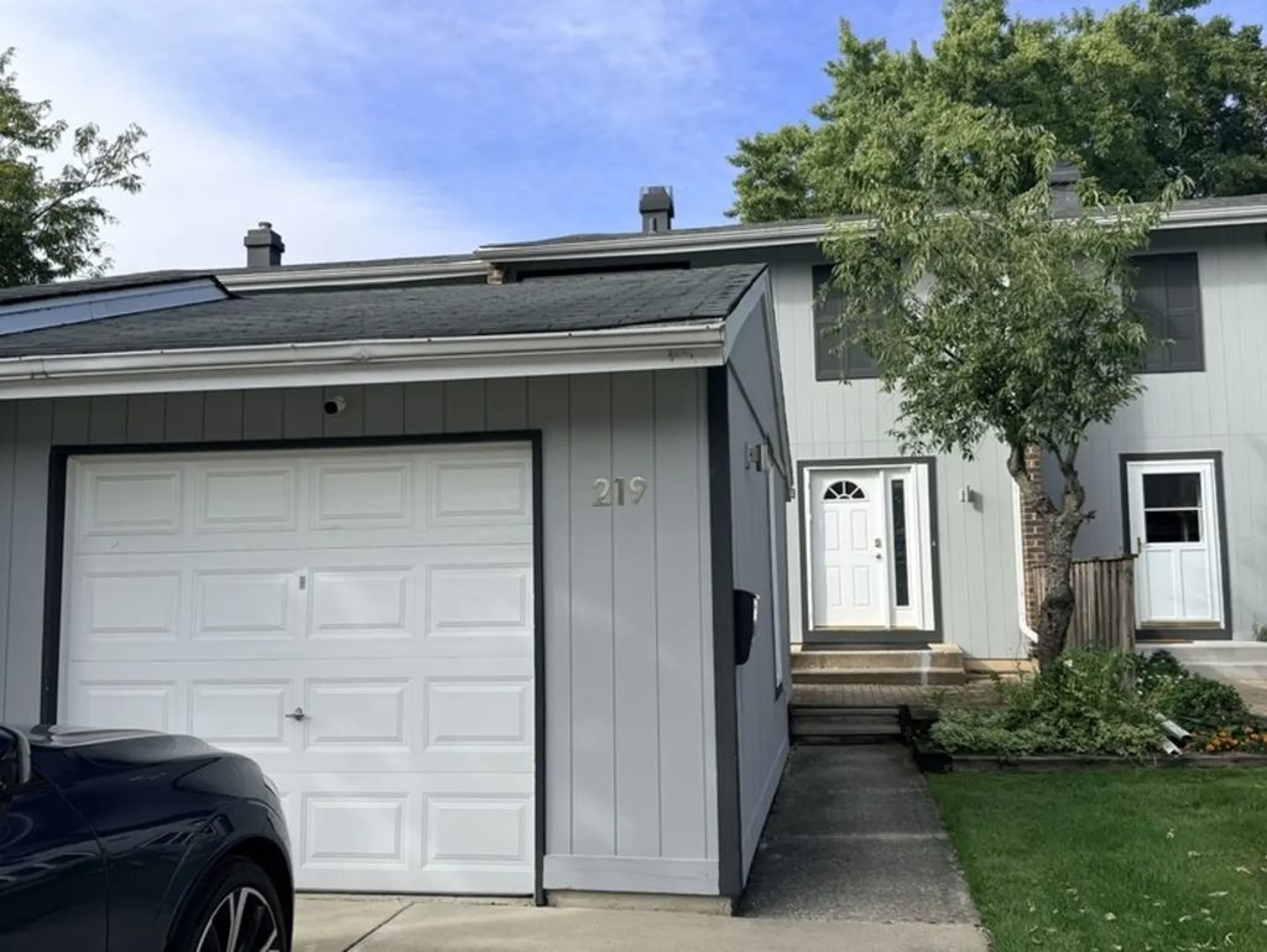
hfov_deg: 71.6
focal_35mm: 24
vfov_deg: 56.9
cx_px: 634
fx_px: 879
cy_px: 476
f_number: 1.78
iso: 80
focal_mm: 6.76
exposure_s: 1/3425
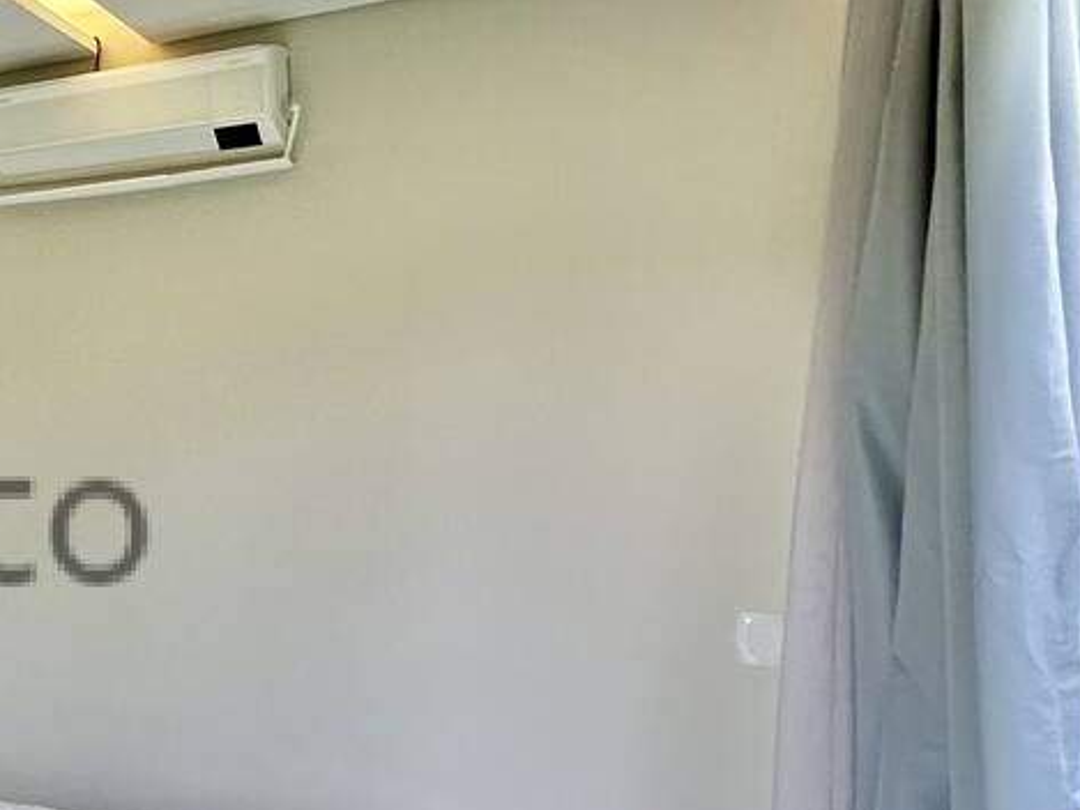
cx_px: -555
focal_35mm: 43
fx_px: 1342
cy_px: 393
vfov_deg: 33.6
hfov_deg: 28.2
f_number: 2.2
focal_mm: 2.22
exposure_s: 1/120
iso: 160
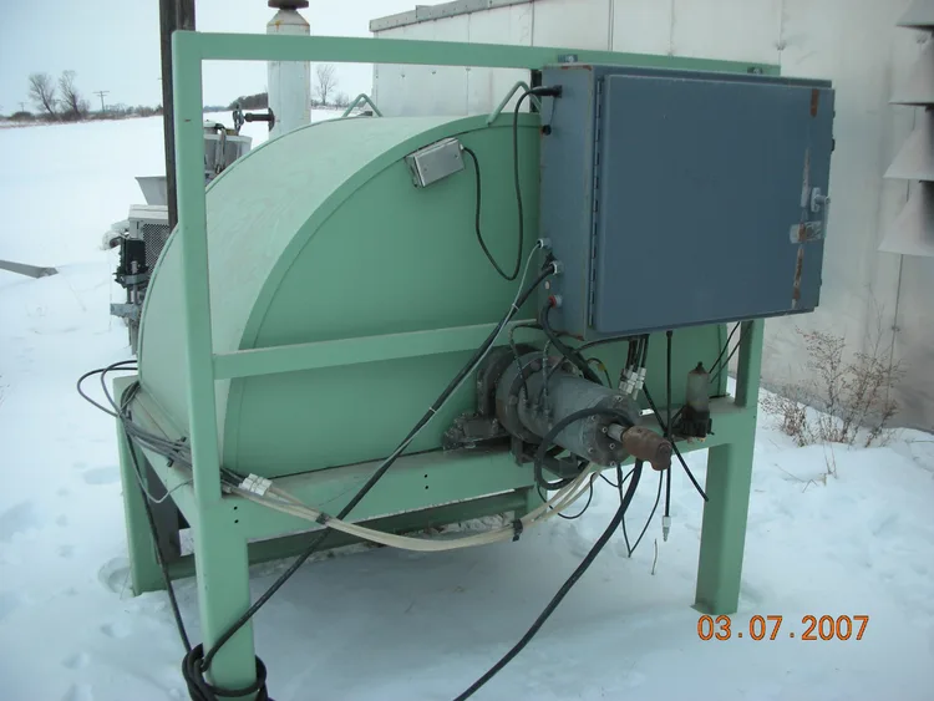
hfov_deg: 52.6
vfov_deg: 40.7
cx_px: 467
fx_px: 945
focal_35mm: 35
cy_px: 350
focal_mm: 5.8
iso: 50
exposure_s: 1/59.7
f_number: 3
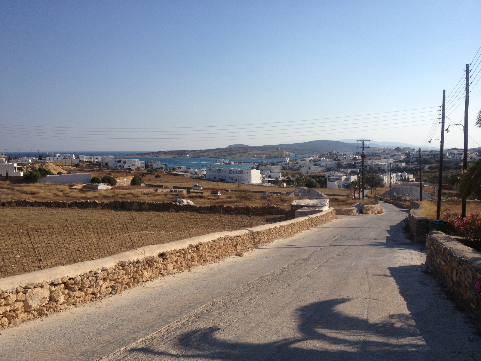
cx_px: 240
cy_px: 180
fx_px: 486
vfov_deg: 40.7
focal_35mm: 35
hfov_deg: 52.6
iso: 50
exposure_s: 1/3067
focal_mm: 4.28
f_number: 2.4
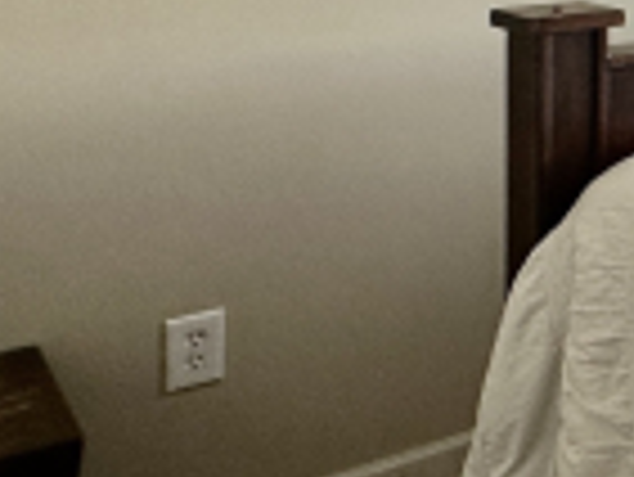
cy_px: -144
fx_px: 1210
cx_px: 1207
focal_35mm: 66
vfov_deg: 20.4
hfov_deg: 19.6
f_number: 2.2
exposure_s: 1/120
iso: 64
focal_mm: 2.22
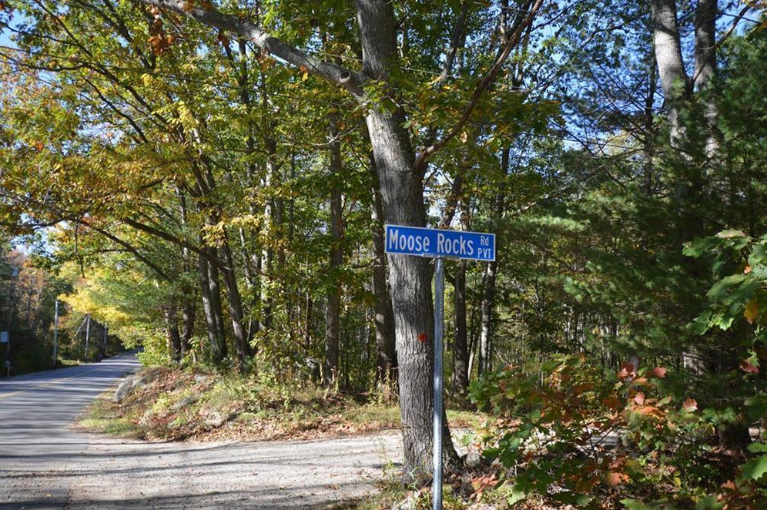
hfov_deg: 51.9
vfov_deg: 35.9
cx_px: 390
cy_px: 257
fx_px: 788
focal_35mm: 37
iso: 140
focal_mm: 24
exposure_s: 1/125
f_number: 5.6
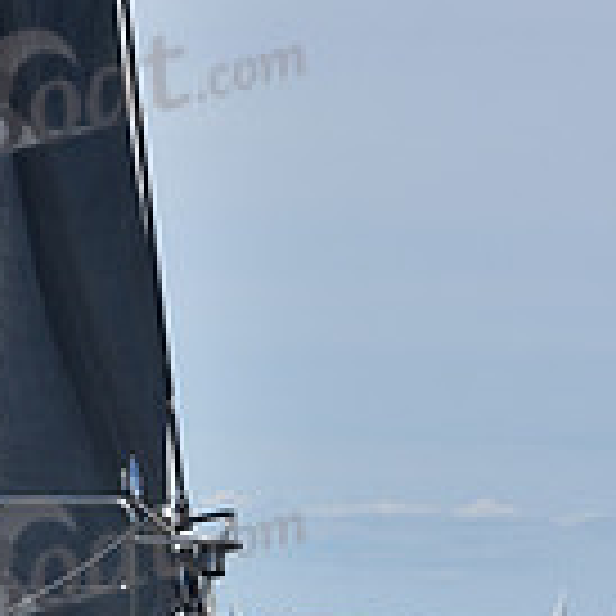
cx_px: -558
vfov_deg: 6.5
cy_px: 420
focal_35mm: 270
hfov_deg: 6.3
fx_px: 5436
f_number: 11
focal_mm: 75
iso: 250
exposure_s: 1/800
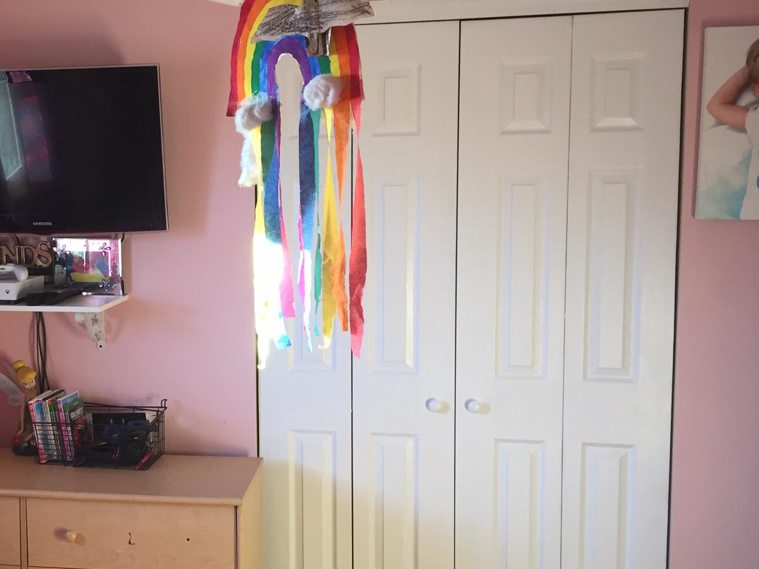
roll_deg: +0.8
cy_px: 283
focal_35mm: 44
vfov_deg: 32.9
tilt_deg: -7.2
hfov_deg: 41.8
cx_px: 198
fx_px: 965
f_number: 2.2
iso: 64
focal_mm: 4.15
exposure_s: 1/30
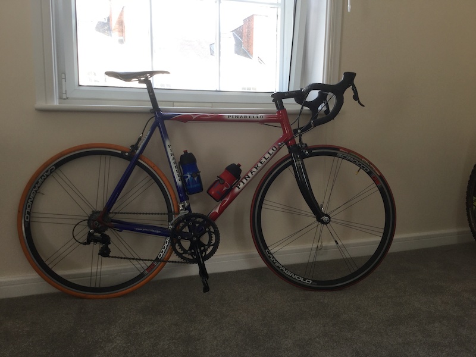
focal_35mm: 31
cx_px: 238
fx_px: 426
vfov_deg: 45.4
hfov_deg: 58.4
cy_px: 178
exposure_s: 1/100
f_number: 2.4
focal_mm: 3.3
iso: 25
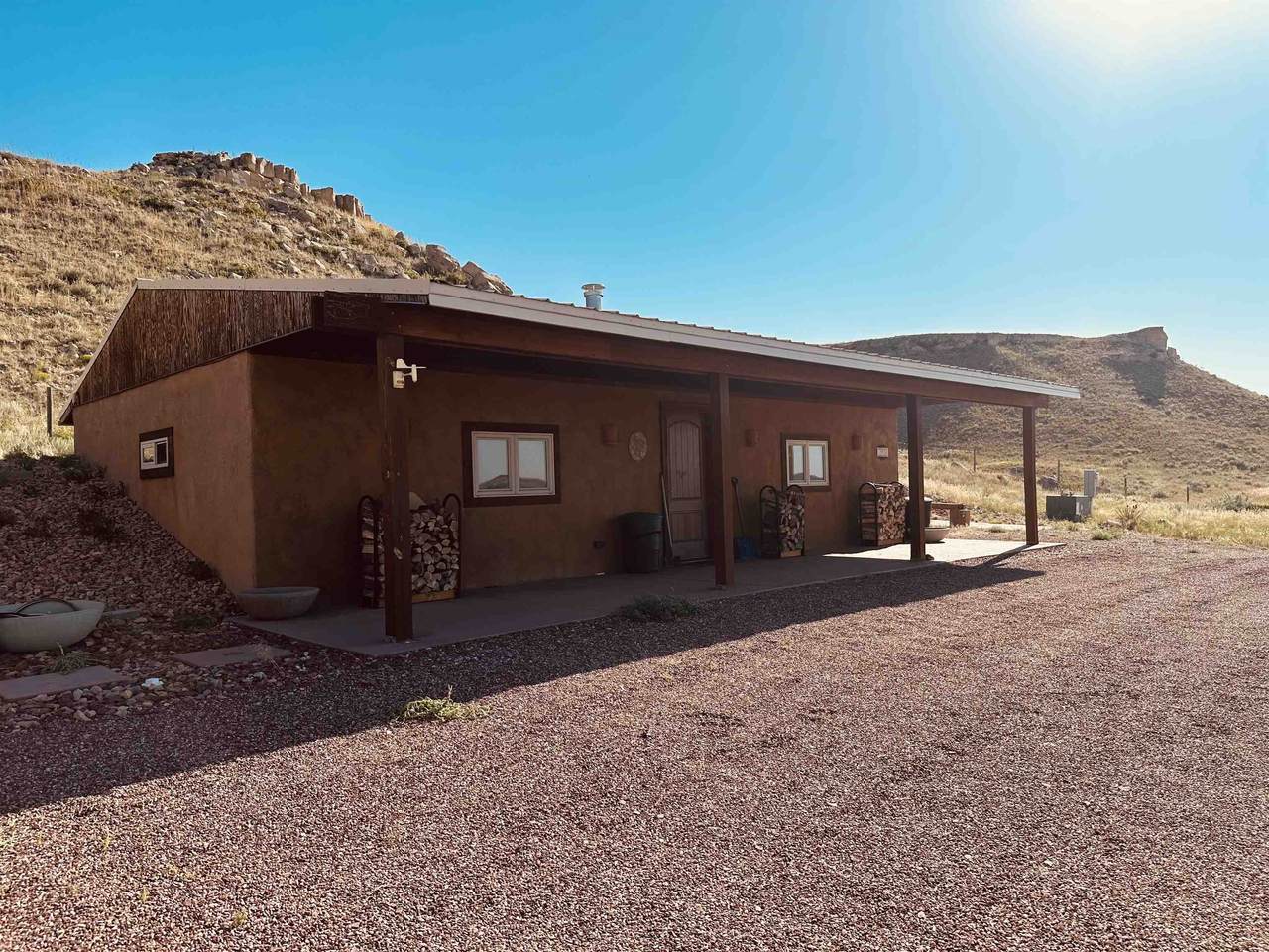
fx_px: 880
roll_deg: +1.5
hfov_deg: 71.6
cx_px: 634
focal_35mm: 24
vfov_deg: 56.8
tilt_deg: +1.9
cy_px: 476
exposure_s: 1/6211
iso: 80
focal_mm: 6.86
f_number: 1.78
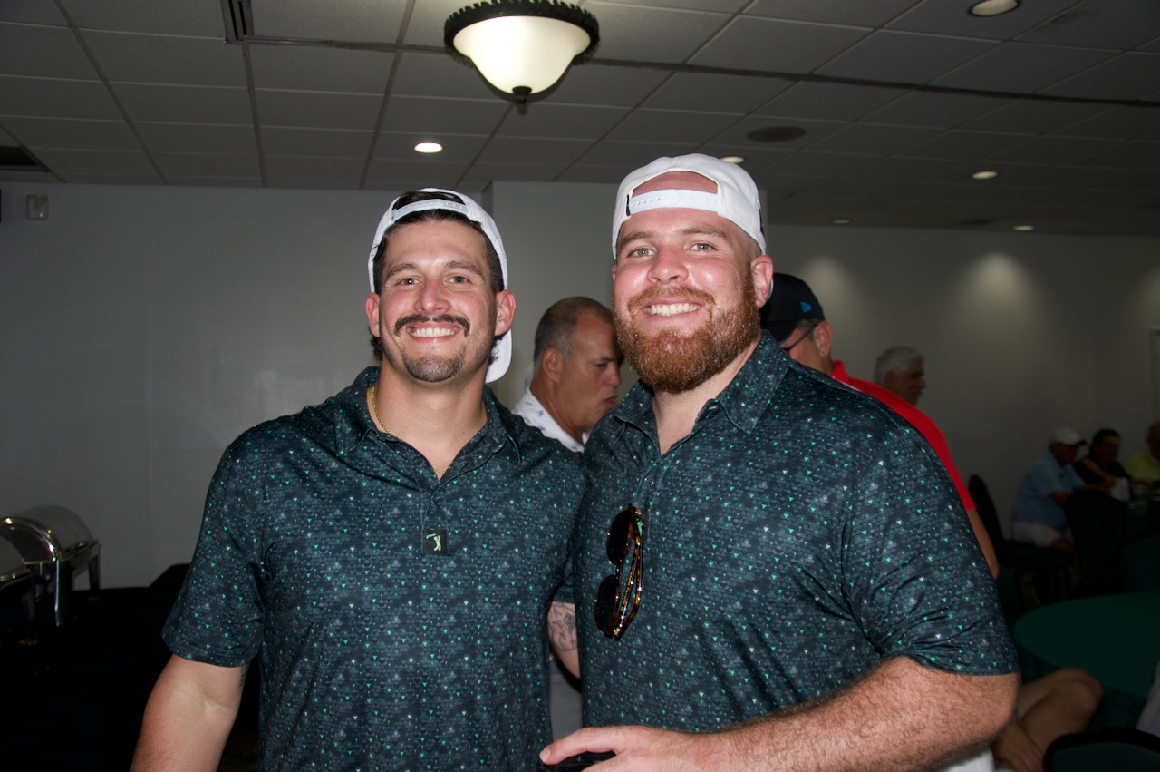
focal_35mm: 32
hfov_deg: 59.5
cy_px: 386
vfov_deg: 41.6
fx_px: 1014
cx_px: 580
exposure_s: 1/60
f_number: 3.8
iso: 200
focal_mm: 21
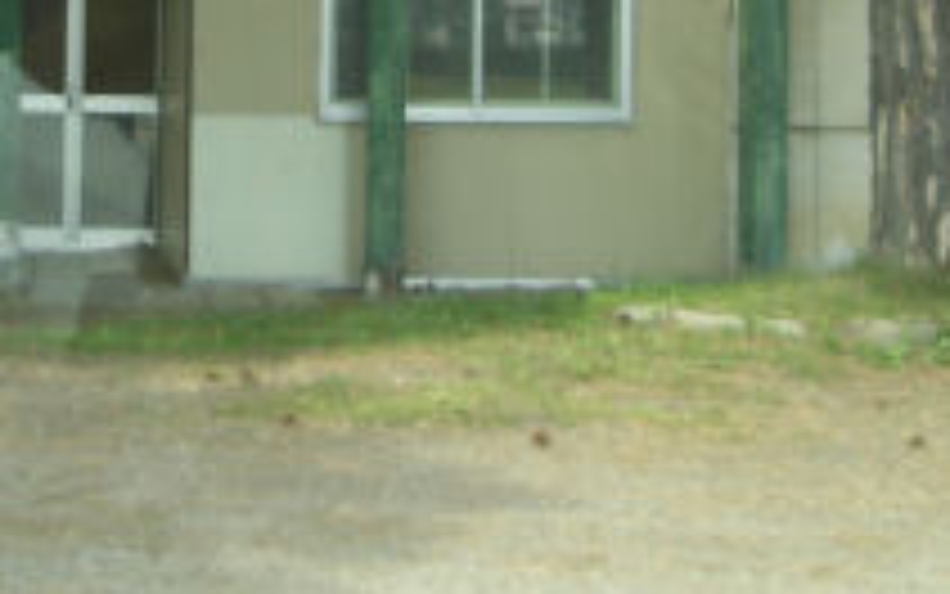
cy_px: -112
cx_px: 216
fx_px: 2331
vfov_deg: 14.1
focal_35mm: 90
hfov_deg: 22.8
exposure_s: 1/400
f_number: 2.6
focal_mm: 5.8
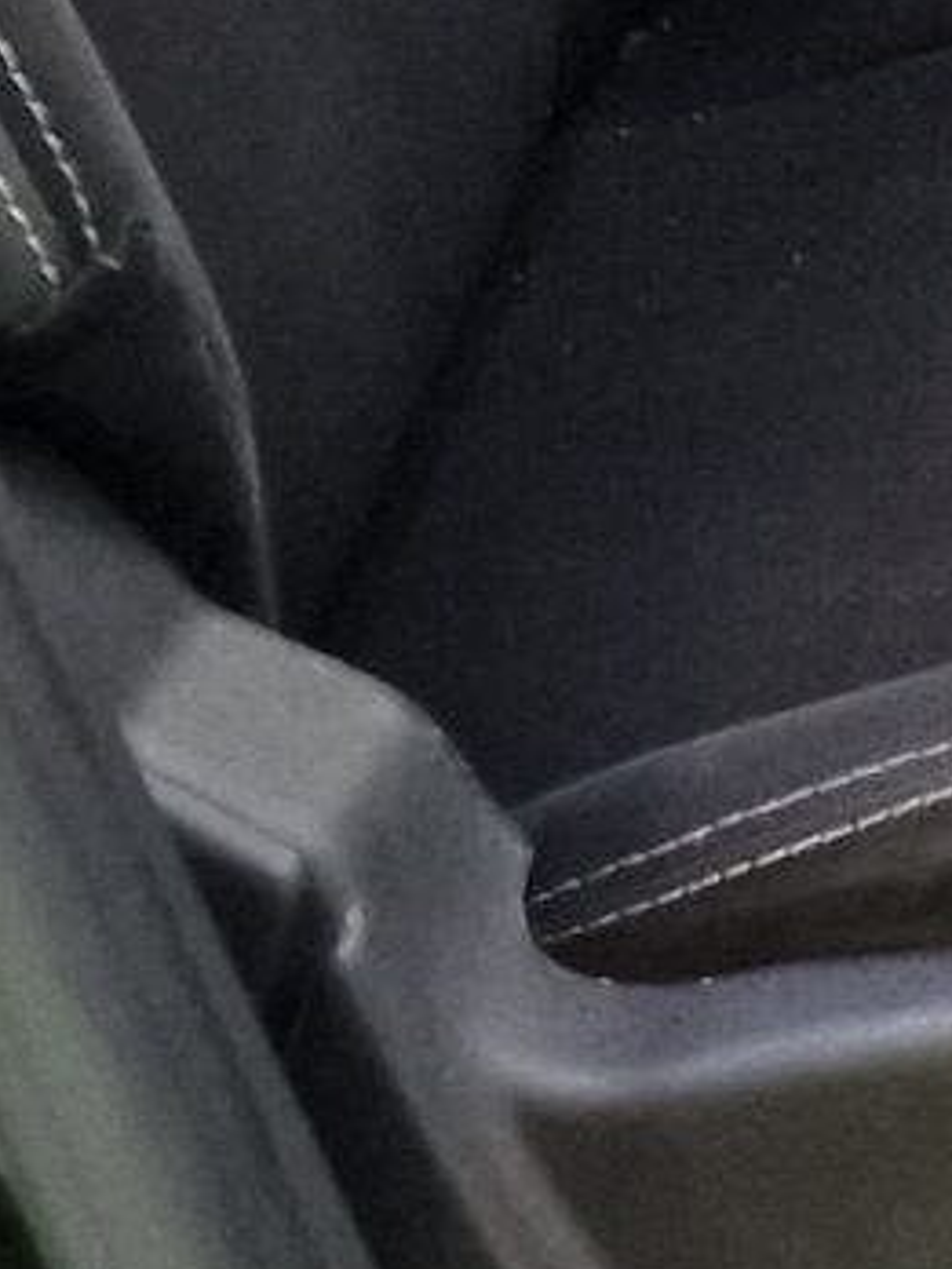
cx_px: 2327
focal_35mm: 169
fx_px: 6197
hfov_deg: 8.1
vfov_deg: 10.9
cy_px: -1072
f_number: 1.8
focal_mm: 6.4
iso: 320
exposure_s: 1/33
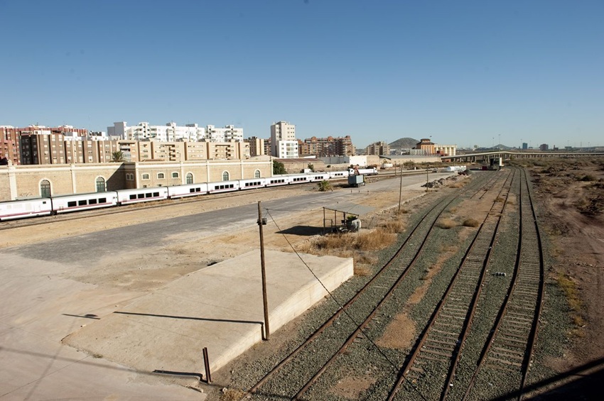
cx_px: 302
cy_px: 200
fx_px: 402
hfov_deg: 73.8
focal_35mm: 24
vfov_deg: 53.0
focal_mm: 24
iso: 200
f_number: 9
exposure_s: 1/250
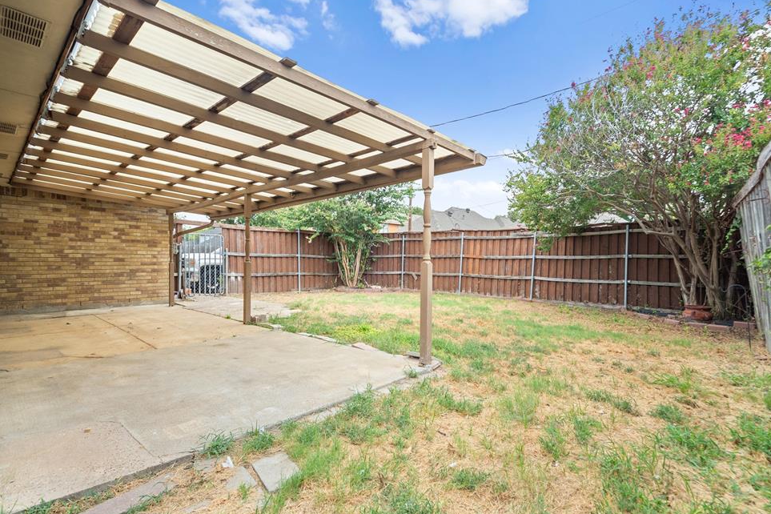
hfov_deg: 93.3
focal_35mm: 17
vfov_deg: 70.4
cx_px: 383
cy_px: 266
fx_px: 364
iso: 800
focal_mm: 16
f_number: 7.1
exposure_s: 1/80
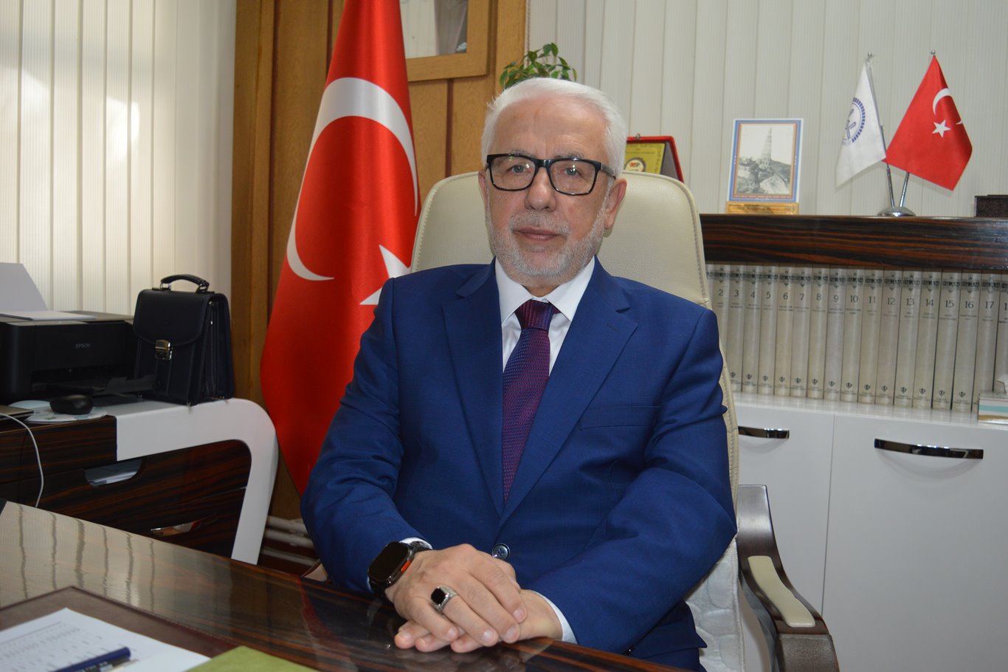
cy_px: 336
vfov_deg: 38.3
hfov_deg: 55.1
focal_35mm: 34
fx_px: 966
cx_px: 504
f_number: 3.8
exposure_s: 1/60
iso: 560
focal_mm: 23
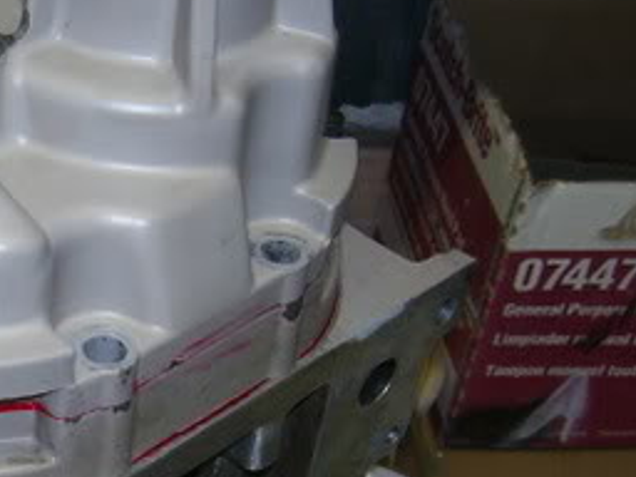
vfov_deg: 17.3
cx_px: -27
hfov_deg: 22.0
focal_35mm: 85
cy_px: 298
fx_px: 1562
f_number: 2.7
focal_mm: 5.6
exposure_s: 1/60
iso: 80
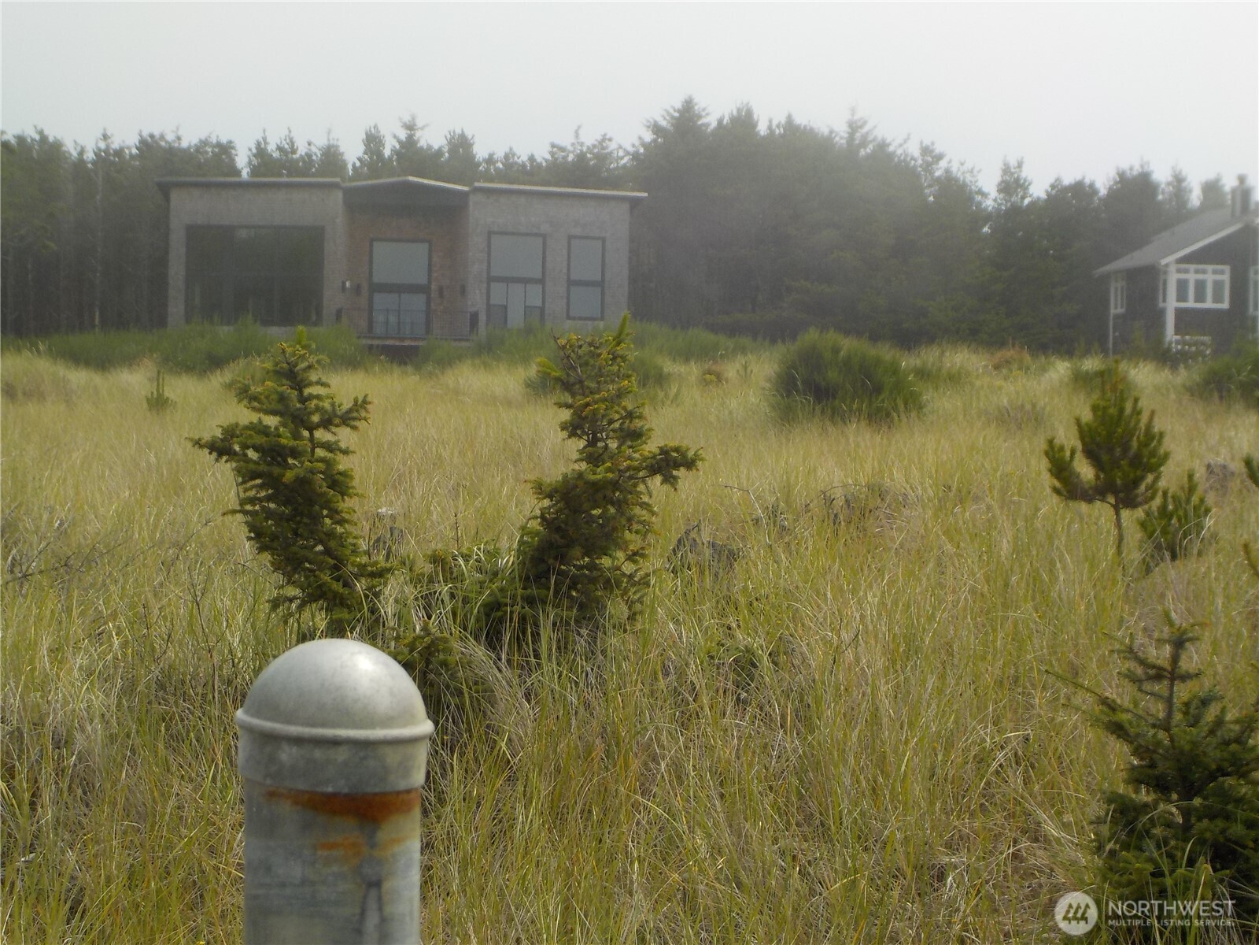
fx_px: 2582
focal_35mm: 71
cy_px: 472
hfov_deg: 27.4
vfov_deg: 20.7
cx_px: 630
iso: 125
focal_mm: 9.7
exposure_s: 1/800
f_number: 5.3
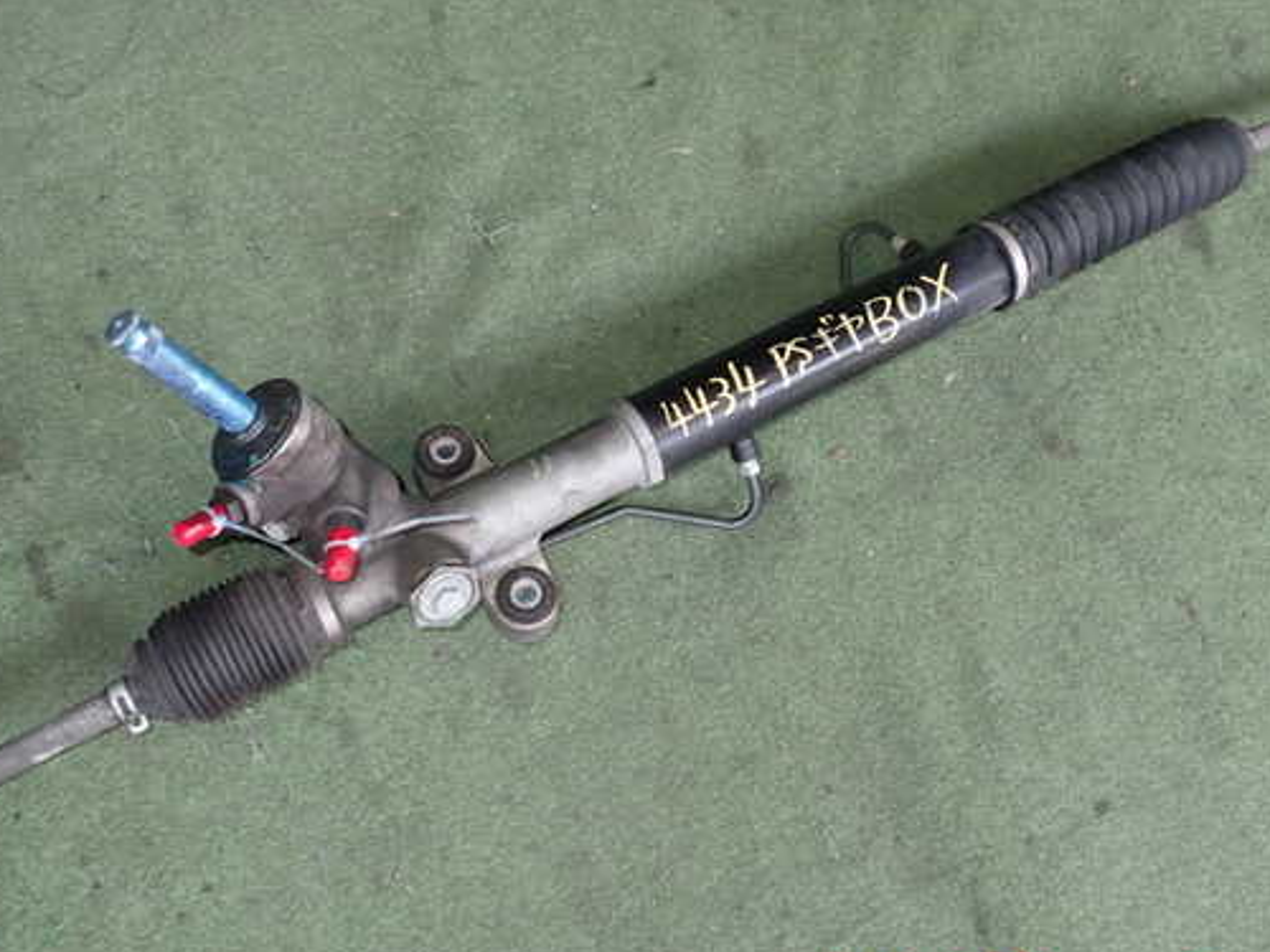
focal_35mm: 36
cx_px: 643
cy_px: 442
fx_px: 1321
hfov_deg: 51.4
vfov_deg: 39.6
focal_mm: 5.4
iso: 125
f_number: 2.3
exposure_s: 1/60
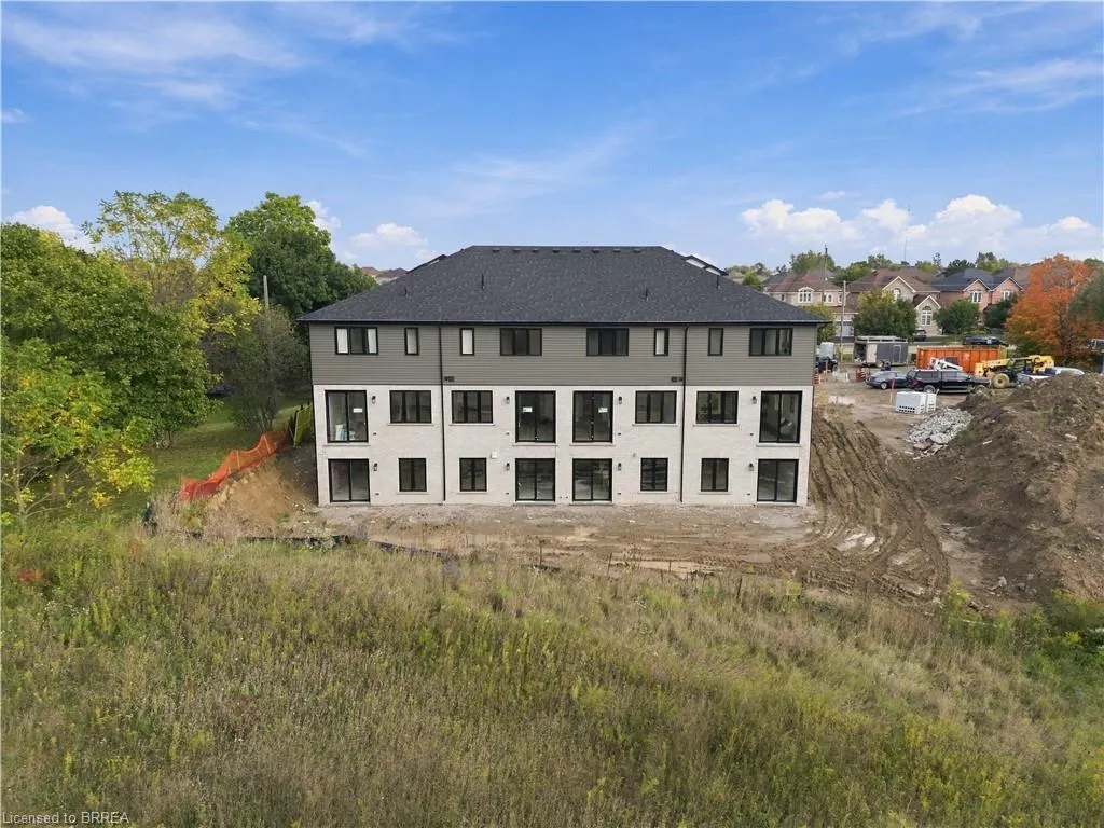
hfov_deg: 71.6
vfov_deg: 56.8
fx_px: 765
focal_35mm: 24
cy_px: 414
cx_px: 552
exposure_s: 1/1000
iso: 100
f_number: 1.7
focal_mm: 6.7
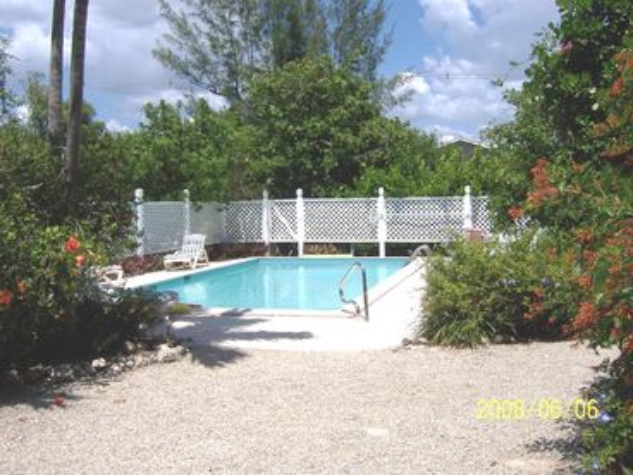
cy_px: 238
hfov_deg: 51.4
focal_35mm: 36
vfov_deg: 39.7
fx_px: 658
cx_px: 316
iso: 80
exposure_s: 1/1250
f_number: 4.5
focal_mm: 6.2
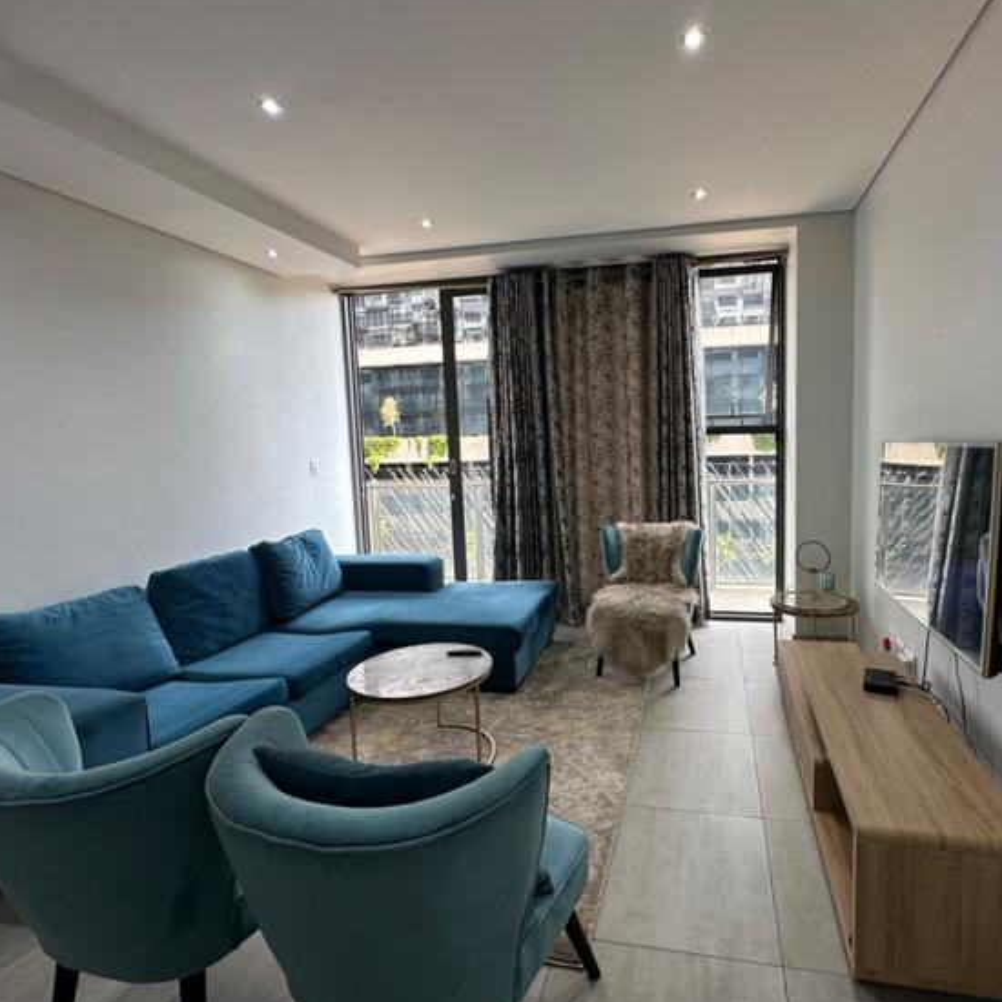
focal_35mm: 18
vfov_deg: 80.7
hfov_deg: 79.8
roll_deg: +2.6
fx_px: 589
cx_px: 598
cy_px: 494
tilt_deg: -6.2
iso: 64
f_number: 2.2
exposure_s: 1/100
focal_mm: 2.22
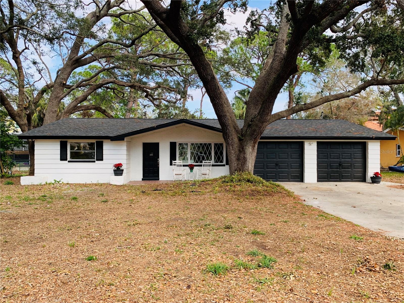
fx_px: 303
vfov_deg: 53.1
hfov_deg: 67.3
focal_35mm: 26
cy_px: 152
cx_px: 202
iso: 25
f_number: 1.8
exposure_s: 1/471
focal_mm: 4.25
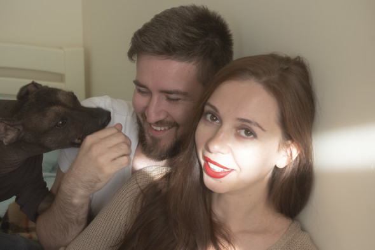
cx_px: 188
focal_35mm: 68
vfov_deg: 20.0
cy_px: 125
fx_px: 708
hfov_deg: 29.7
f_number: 5.6
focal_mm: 45
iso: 800
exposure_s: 1/100
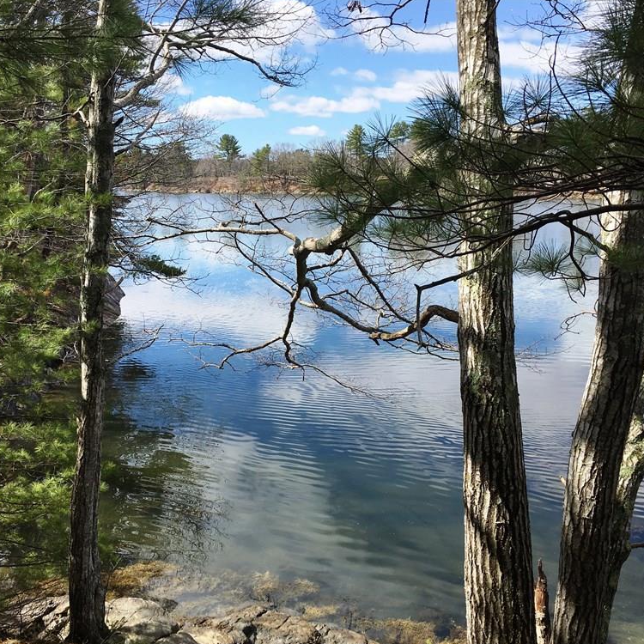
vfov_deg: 47.2
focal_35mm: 35
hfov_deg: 47.2
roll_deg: +1.2
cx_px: 307
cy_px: 327
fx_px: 737
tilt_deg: -11.1
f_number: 2.2
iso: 25
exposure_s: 1/1131
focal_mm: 4.15
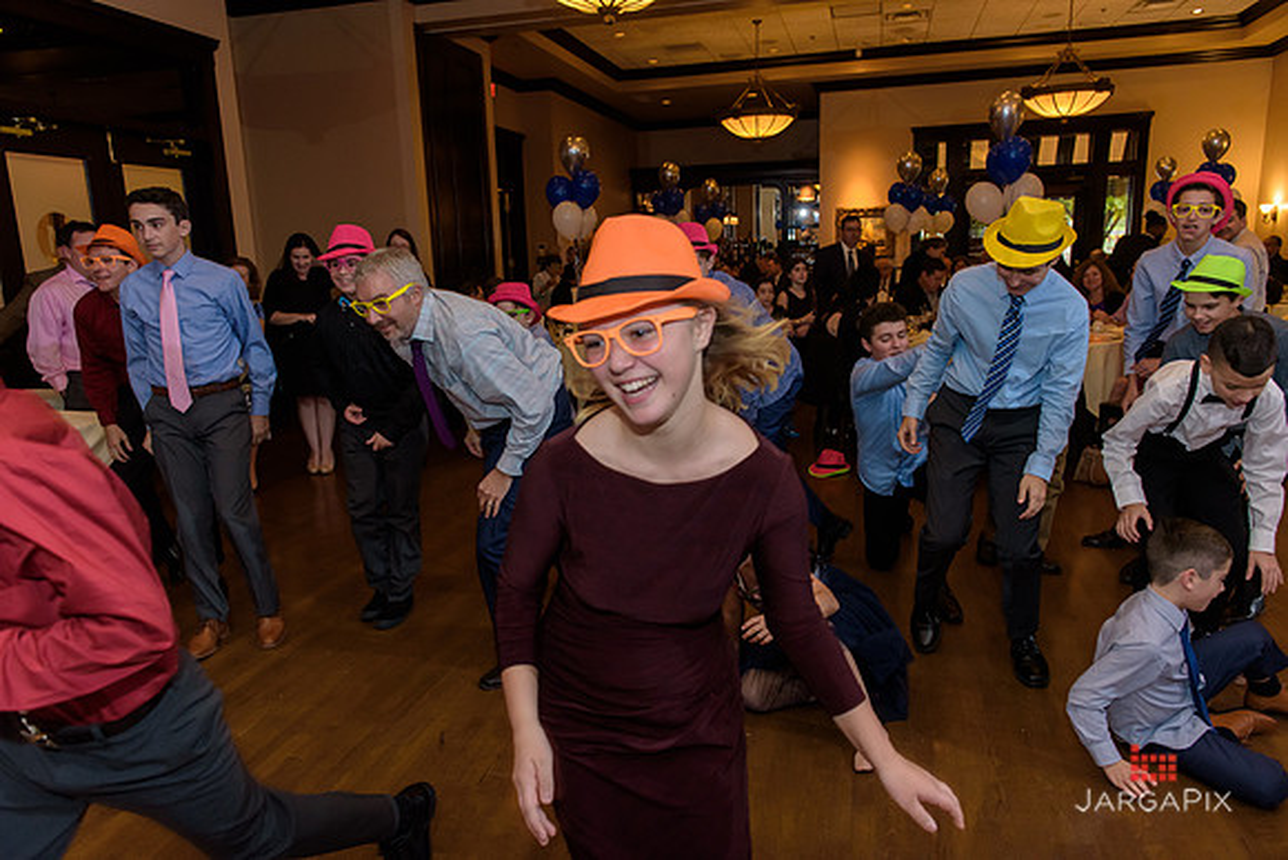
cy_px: 430
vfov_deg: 53.2
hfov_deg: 73.7
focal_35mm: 24
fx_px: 859
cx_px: 644
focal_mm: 24
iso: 1600
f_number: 3.2
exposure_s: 1/125
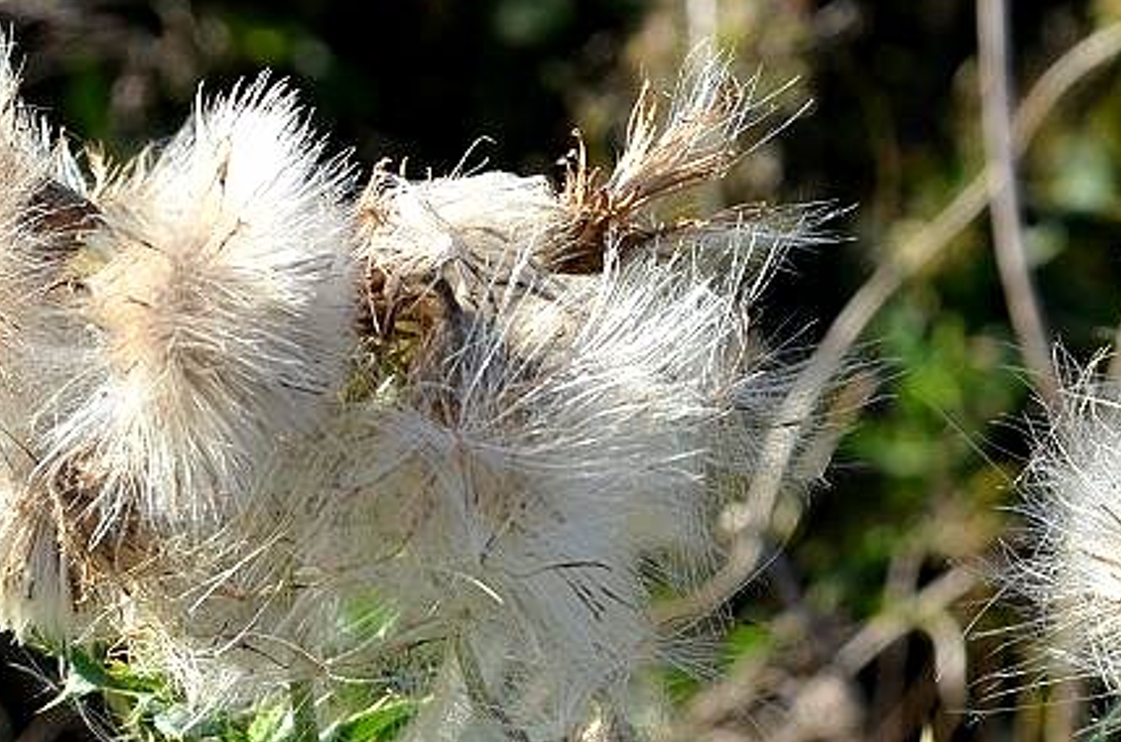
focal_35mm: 182
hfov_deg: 11.3
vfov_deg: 7.5
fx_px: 5655
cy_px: 711
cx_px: 180
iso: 200
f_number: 11
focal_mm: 52
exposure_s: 1/250
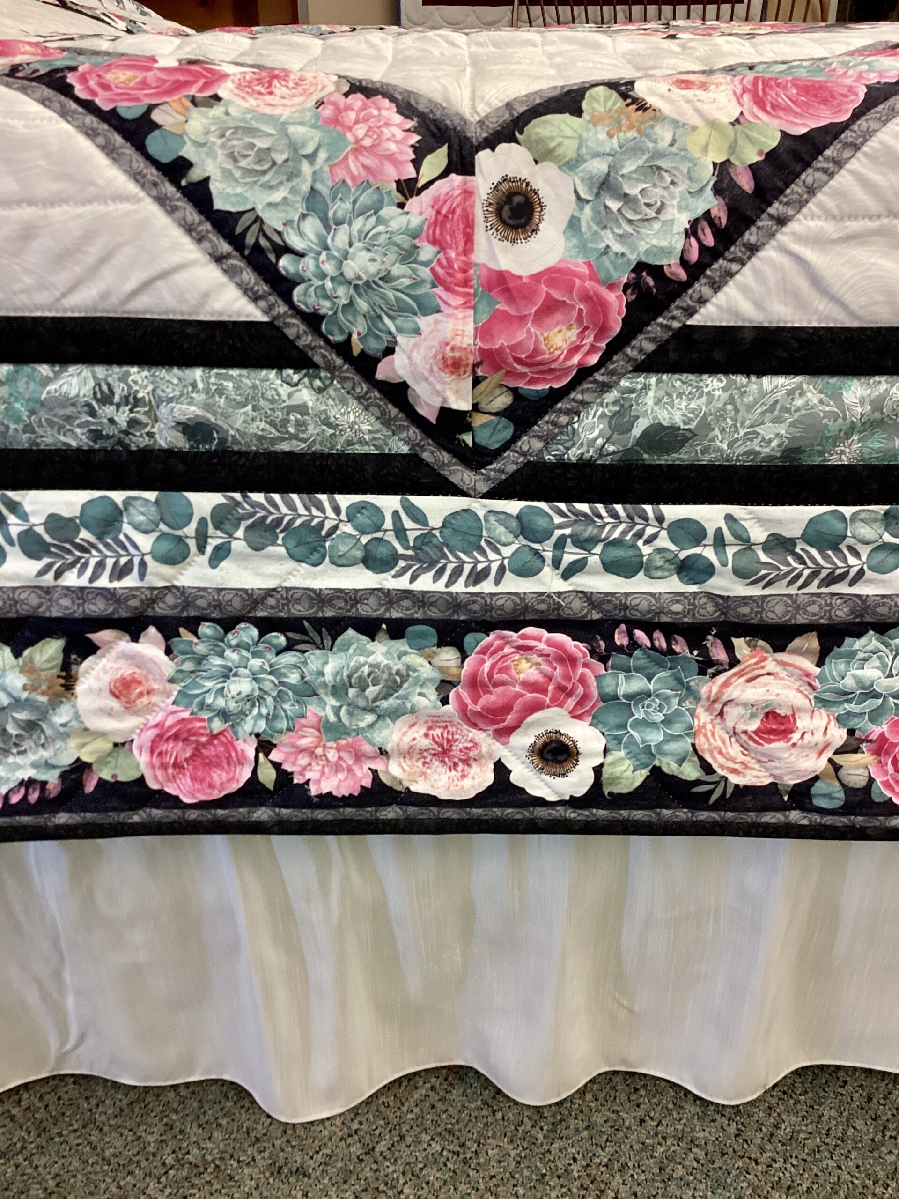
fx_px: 1073
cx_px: 450
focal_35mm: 31
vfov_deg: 58.4
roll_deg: -0.3
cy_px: 600
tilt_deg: -28.4
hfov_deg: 45.4
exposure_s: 1/60
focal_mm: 3.3
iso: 100
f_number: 2.4
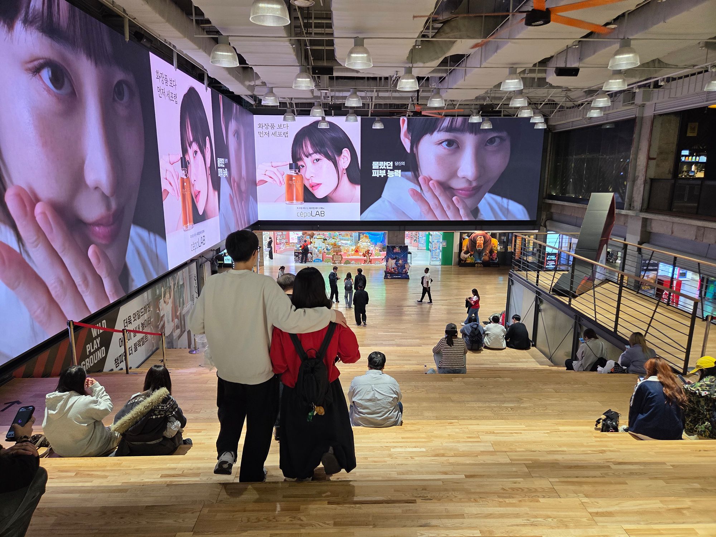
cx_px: 358
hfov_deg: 73.9
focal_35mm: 23
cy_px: 268
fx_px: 476
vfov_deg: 58.9
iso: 200
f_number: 1.8
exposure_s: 1/120
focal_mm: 5.4
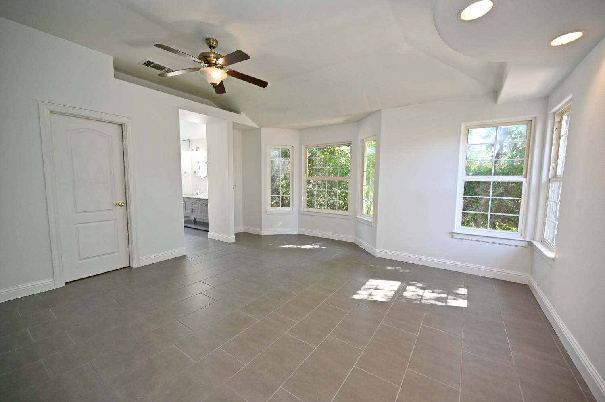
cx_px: 302
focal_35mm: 14
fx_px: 235
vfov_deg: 81.1
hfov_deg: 104.3
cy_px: 201
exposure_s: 1/60
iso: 360
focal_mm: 14
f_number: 4
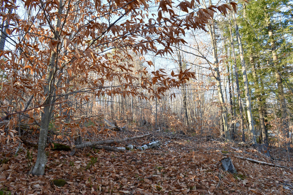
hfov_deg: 67.4
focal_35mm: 27
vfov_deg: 47.9
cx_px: 146
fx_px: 220
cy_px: 98
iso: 360
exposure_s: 1/60
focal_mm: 18
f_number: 8
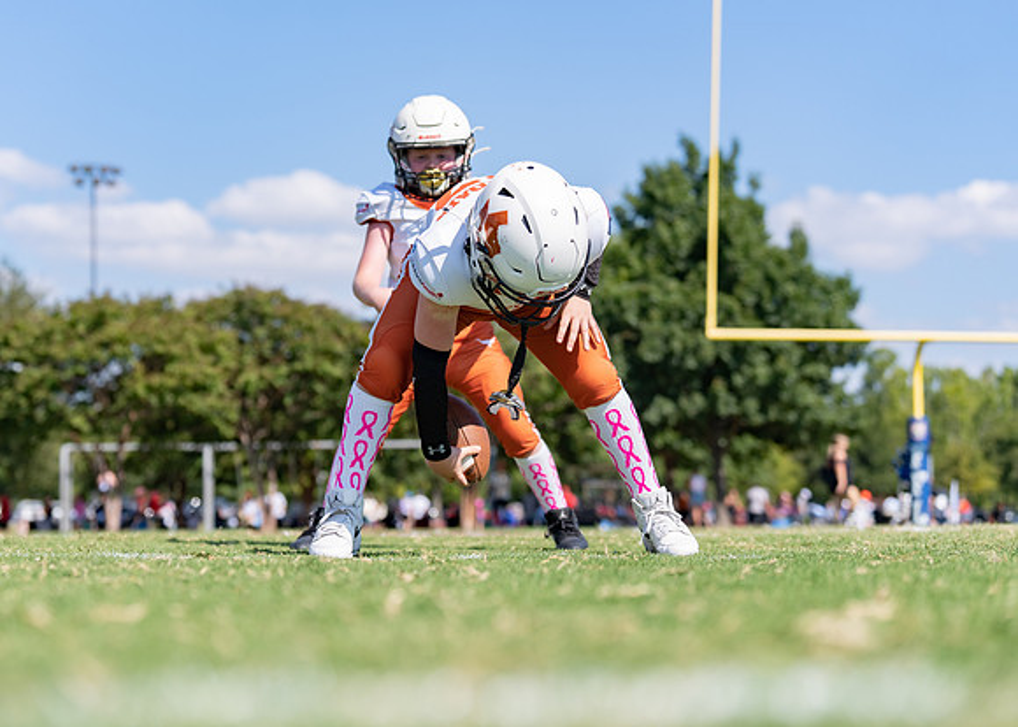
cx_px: 411
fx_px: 2563
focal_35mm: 89
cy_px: 350
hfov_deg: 22.4
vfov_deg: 16.1
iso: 100
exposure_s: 1/1250
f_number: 3.2
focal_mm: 75
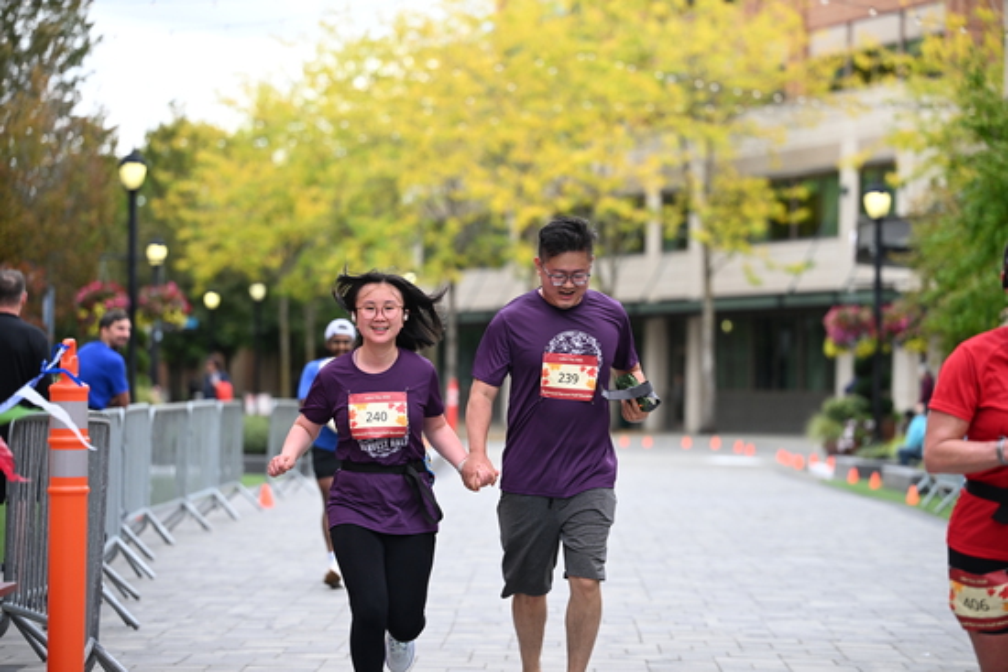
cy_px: 336
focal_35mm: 115
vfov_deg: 11.9
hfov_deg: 17.8
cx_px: 504
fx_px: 3221
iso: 640
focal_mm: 115
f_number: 2.8
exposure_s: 1/1600
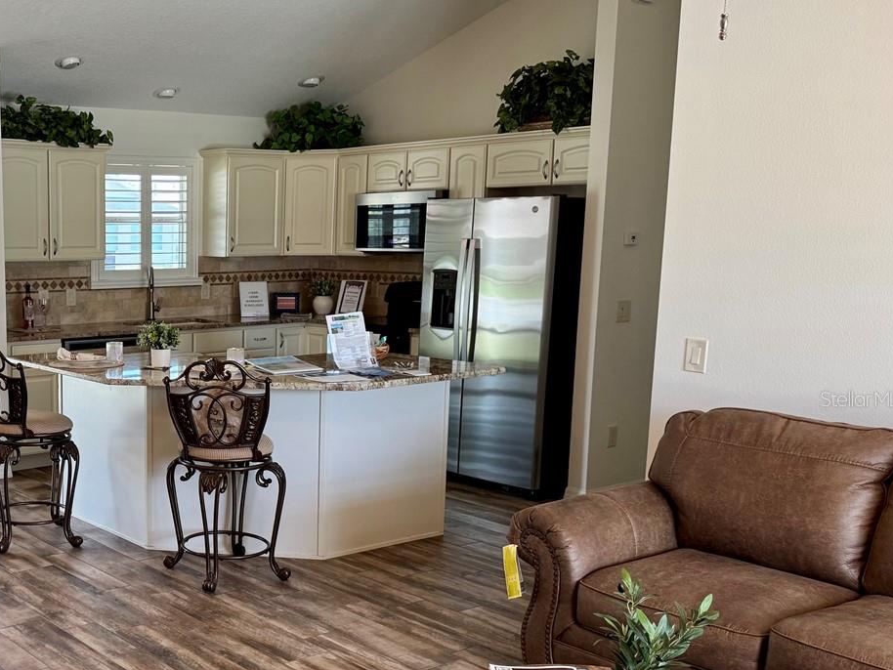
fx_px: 1084
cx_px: 131
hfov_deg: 42.0
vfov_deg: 34.3
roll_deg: +0.2
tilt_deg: -9.0
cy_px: 398
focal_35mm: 42
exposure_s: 1/120
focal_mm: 6.76
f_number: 1.78
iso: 200
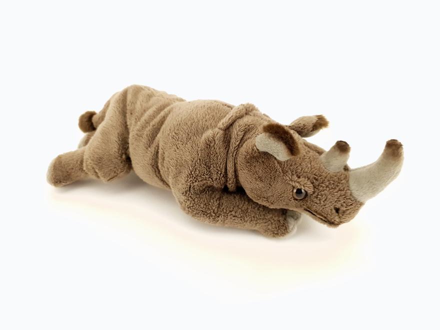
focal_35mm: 26
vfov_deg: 53.1
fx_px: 330
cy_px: 165
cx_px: 220
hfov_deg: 67.3
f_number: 1.5
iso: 400
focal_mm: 4.3
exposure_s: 1/750
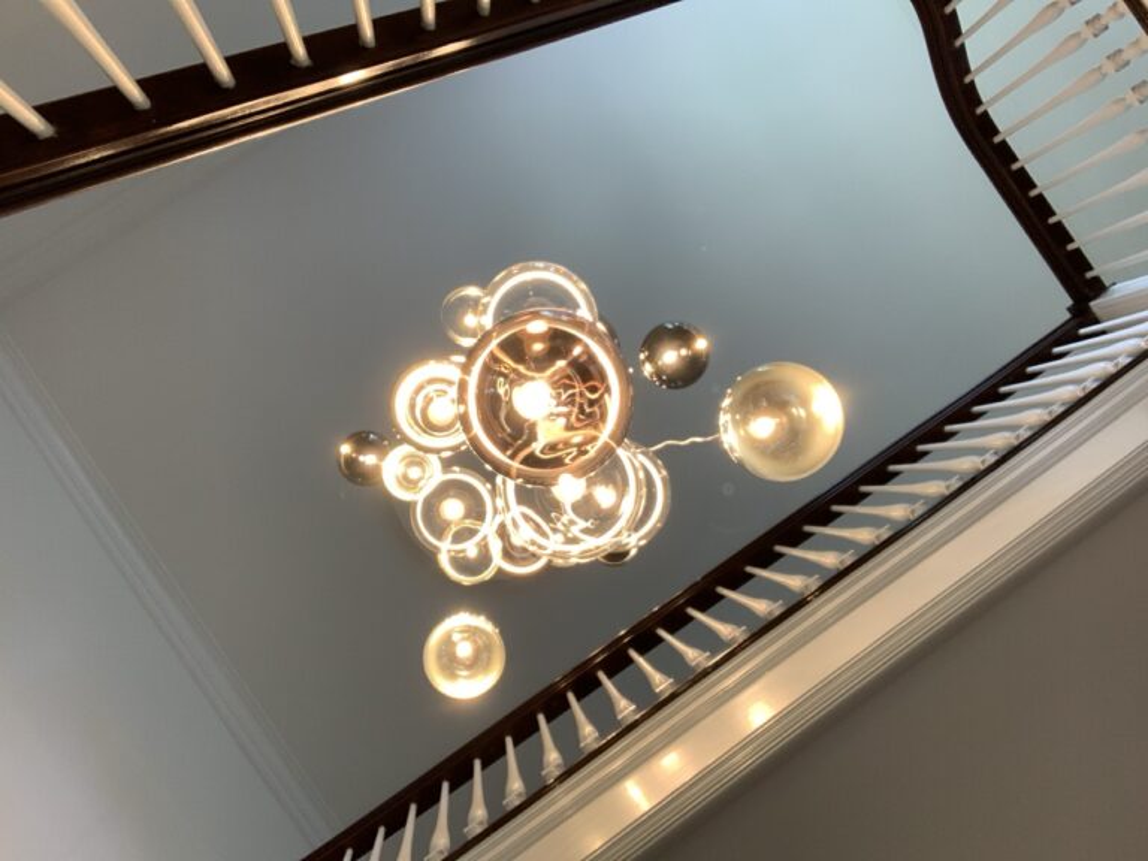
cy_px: 430
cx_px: 574
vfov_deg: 44.2
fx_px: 1061
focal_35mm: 32
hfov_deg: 56.8
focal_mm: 2.87
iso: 100
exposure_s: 1/60
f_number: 2.2
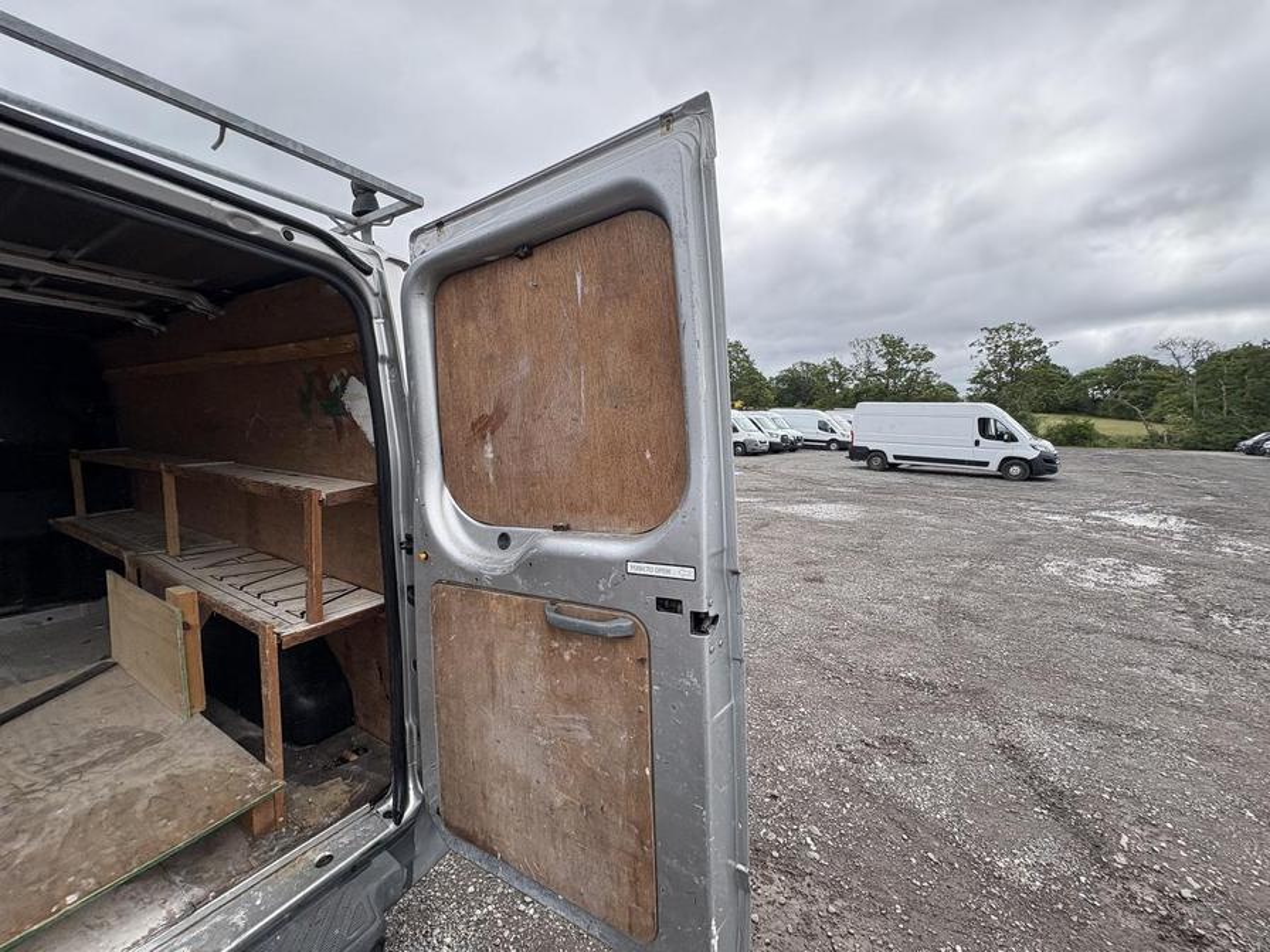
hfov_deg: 102.1
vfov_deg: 85.7
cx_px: 635
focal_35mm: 14
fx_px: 514
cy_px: 476
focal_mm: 2.22
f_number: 2.2
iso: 40
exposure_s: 1/636
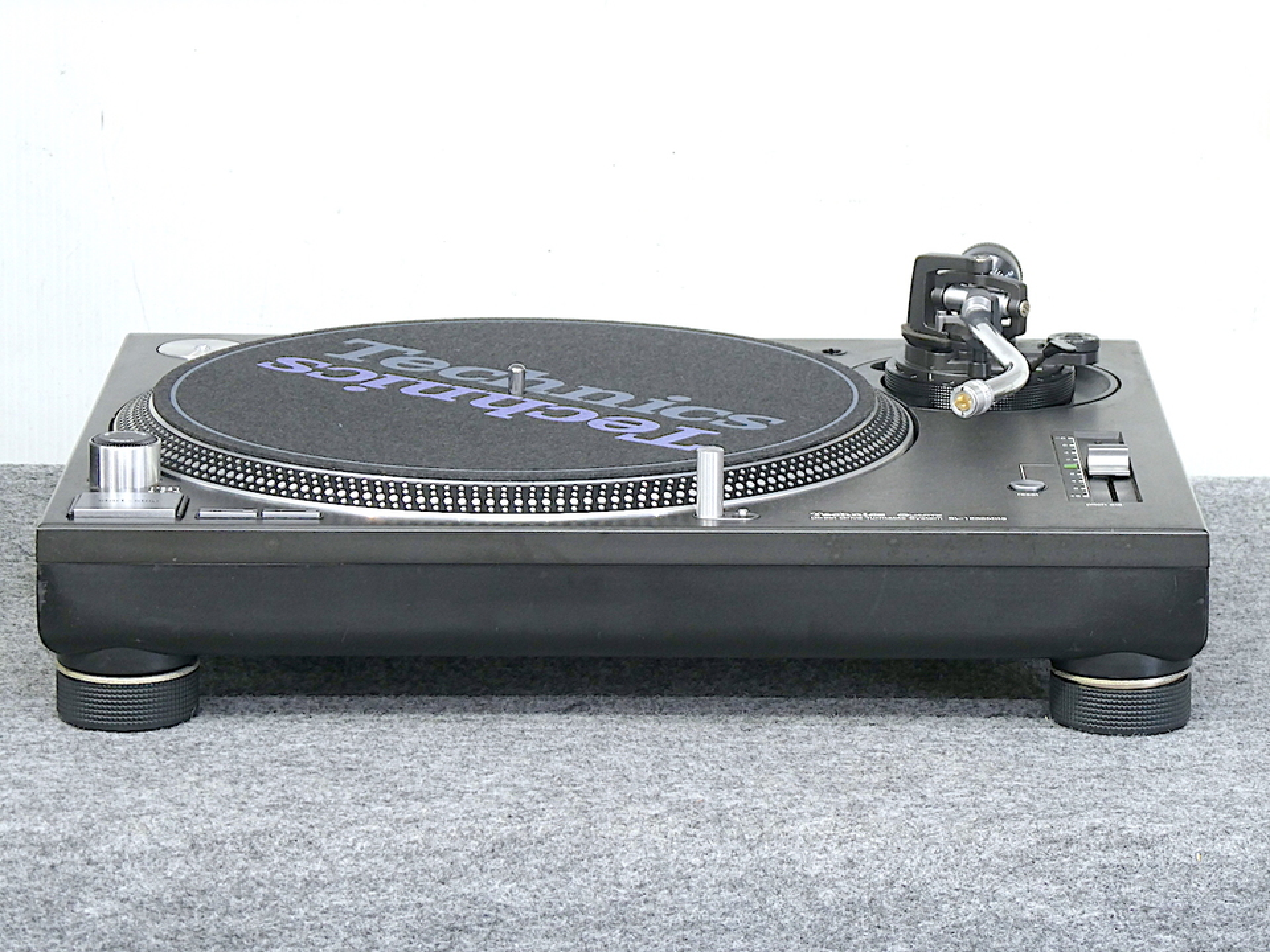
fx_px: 5540
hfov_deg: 13.1
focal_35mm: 151
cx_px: 635
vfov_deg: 9.8
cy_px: 476
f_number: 5.4
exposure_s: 1/4
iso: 200
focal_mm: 27.1
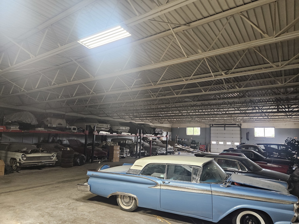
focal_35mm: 23
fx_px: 199
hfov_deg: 73.9
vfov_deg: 58.9
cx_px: 150
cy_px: 112
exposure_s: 1/120
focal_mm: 5.4
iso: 640
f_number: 1.8
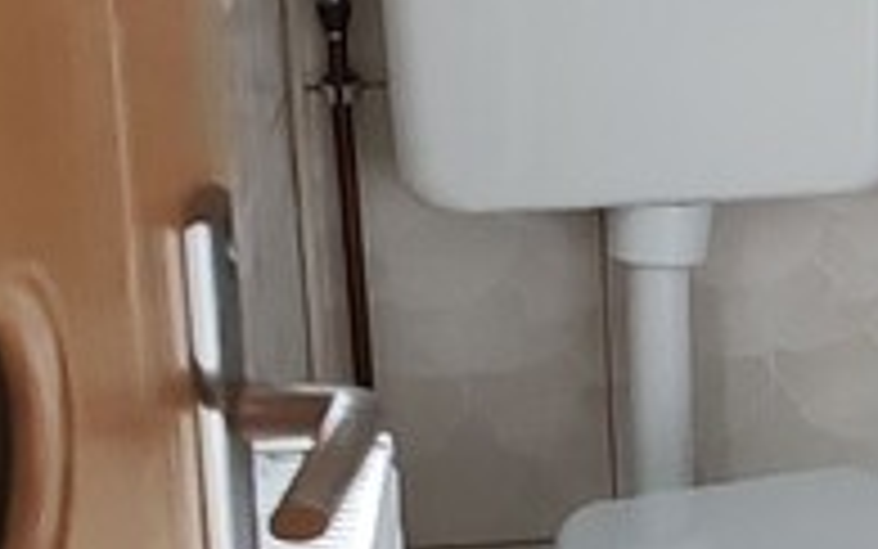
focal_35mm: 150
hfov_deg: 13.4
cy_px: -81
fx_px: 3590
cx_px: 1139
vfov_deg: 8.7
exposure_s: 1/100
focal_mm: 6.12
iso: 4000
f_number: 1.9
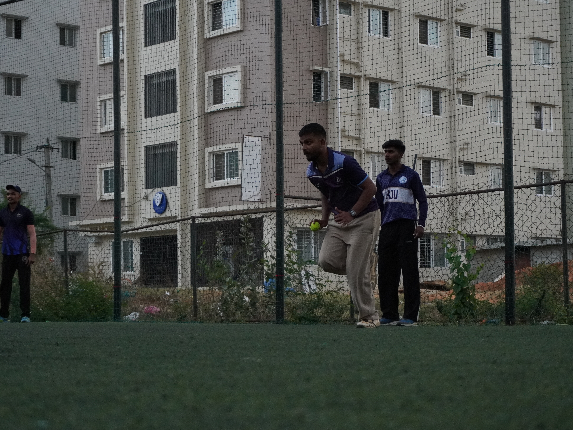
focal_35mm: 82
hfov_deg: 23.8
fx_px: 1357
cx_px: 269
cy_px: 215
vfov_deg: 18.0
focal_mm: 50
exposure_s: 1/1000
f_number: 5.6
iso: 2500
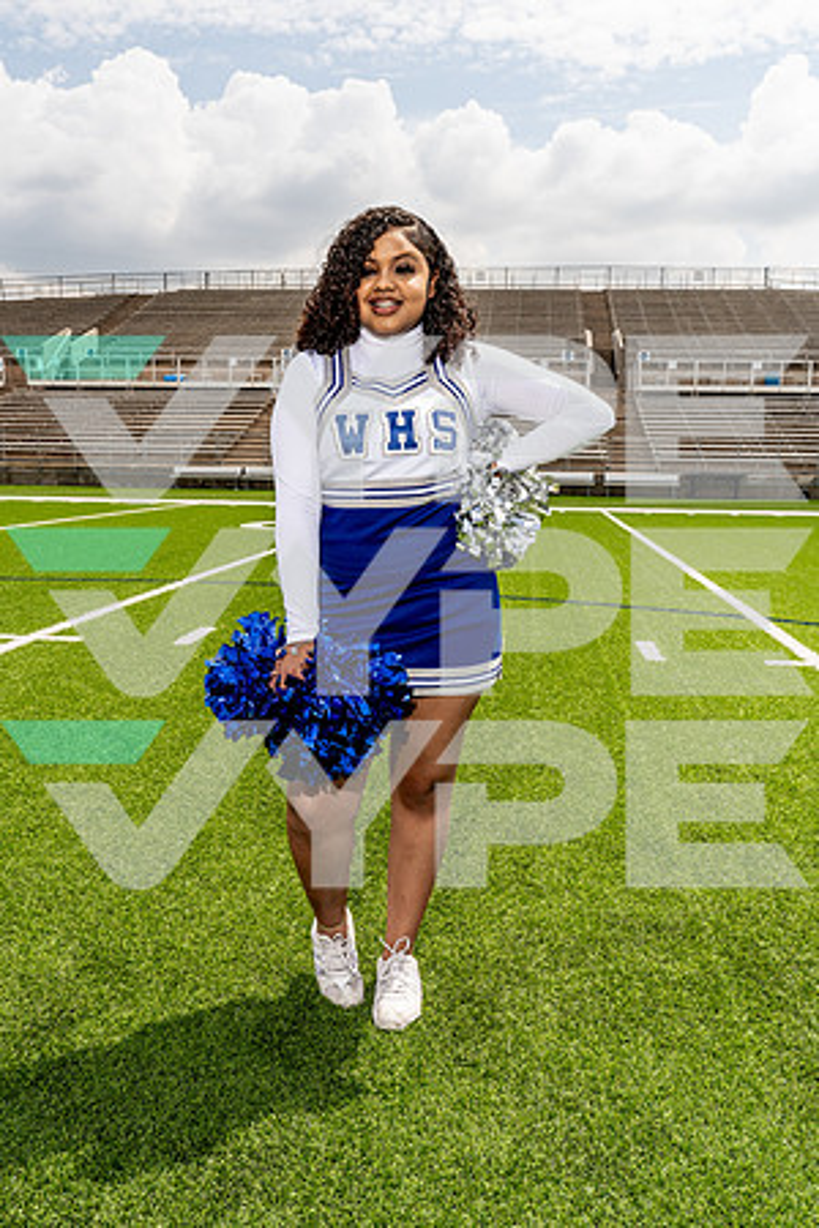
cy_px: 614
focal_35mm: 32
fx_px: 1092
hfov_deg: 41.1
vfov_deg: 58.7
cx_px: 410
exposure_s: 1/250
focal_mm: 32
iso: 100
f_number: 8
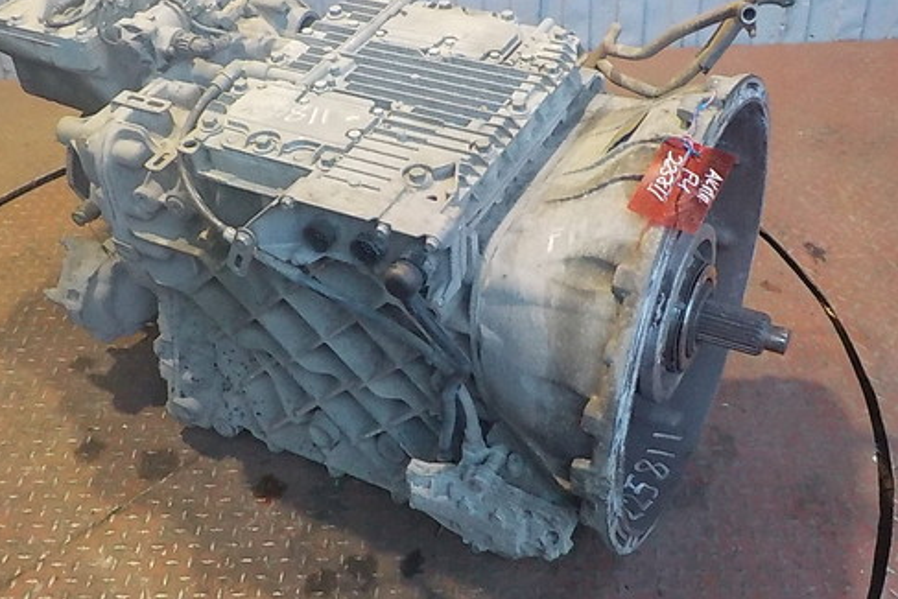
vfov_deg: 32.6
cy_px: 260
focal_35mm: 41
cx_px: 430
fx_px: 1023
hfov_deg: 47.4
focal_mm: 4.1
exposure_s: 1/60
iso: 800
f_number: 3.3
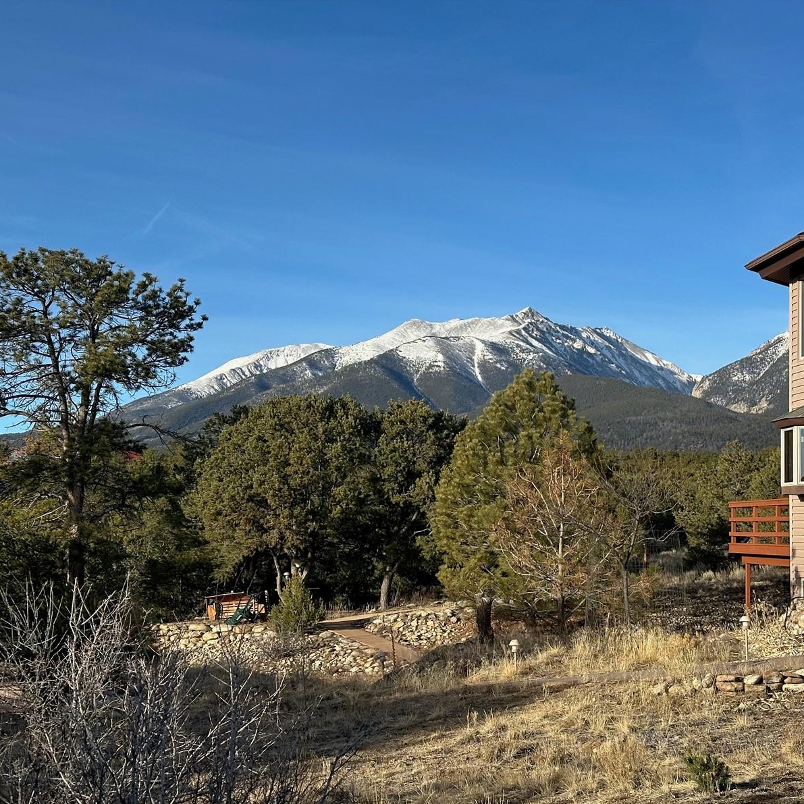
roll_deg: -0.5
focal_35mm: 57
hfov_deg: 30.0
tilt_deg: +4.5
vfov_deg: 30.0
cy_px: 402
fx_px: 1498
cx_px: 478
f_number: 1.78
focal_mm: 6.86
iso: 64
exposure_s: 1/3257
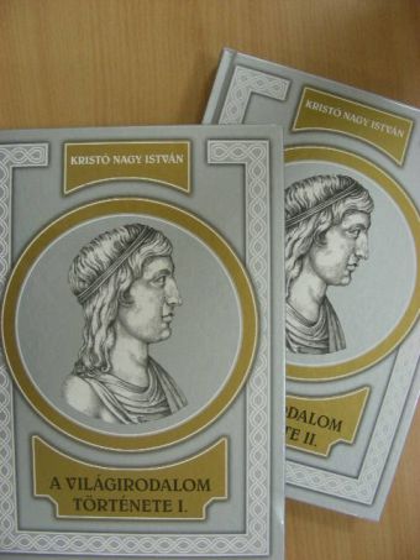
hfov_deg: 37.7
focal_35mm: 38
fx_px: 614
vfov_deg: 49.0
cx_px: 210
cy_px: 280
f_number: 3.5
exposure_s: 1/24.5
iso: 200
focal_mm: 6.3
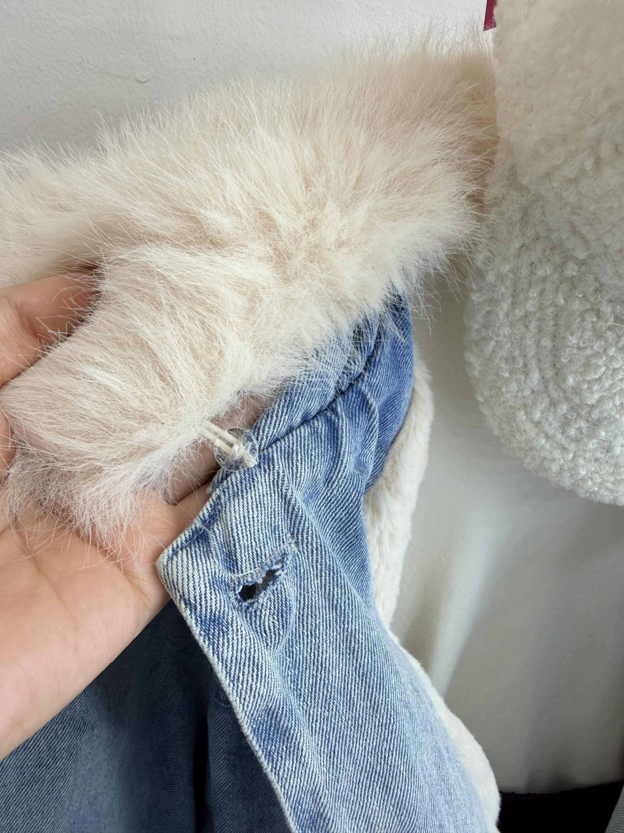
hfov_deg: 56.8
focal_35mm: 24
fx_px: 577
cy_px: 416
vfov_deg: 71.6
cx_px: 312
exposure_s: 1/100
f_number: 2.2
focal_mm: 2.22
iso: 100
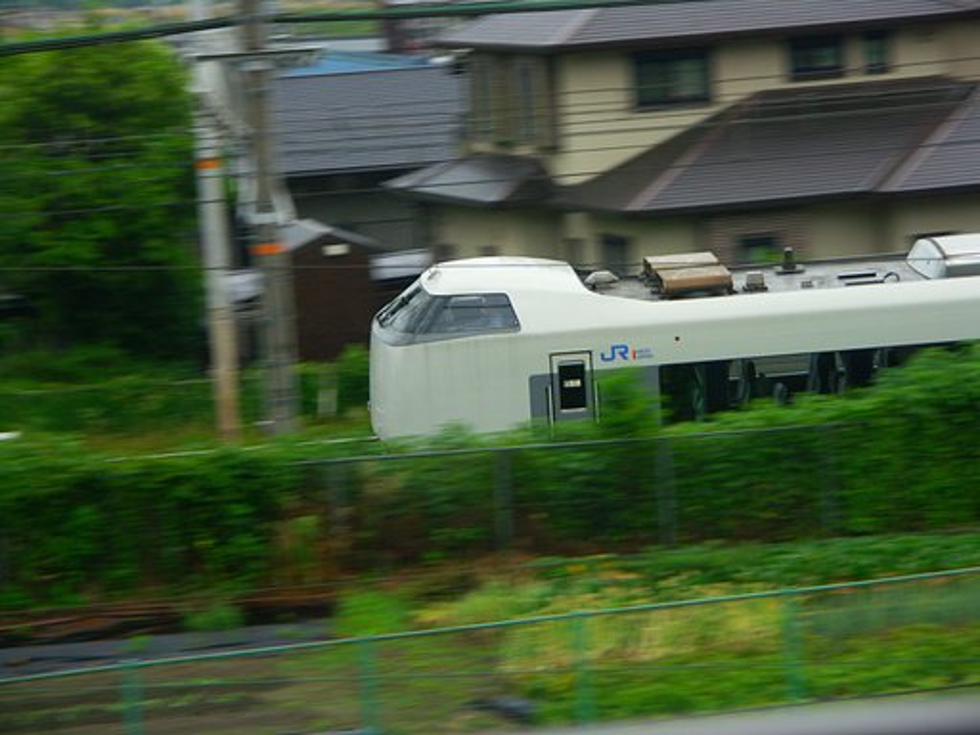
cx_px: 490
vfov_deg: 10.0
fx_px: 4190
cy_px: 368
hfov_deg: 13.3
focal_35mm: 148
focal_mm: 37.85
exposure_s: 1/100
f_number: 3.2
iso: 100
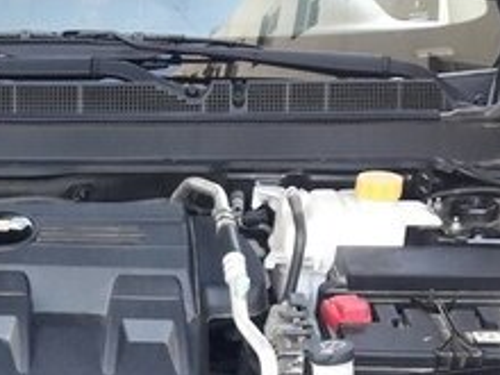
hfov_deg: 22.8
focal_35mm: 84
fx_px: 1213
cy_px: 415
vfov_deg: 17.0
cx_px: 68
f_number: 1.9
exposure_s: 1/33
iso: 160
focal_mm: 3.7
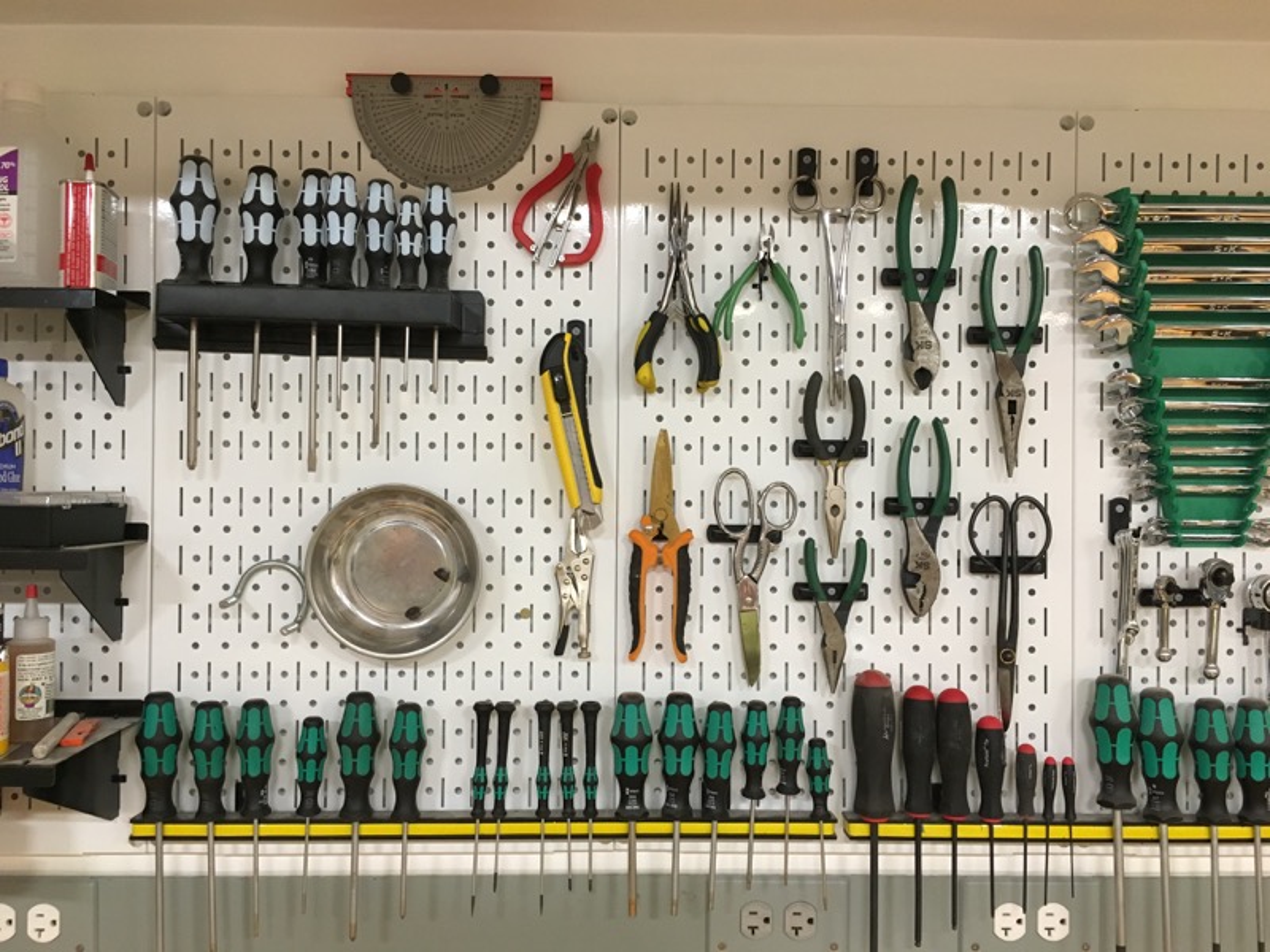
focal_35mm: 29
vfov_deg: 48.2
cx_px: 635
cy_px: 476
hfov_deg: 61.7
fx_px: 1064
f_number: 2.2
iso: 125
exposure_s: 1/30
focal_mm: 4.15
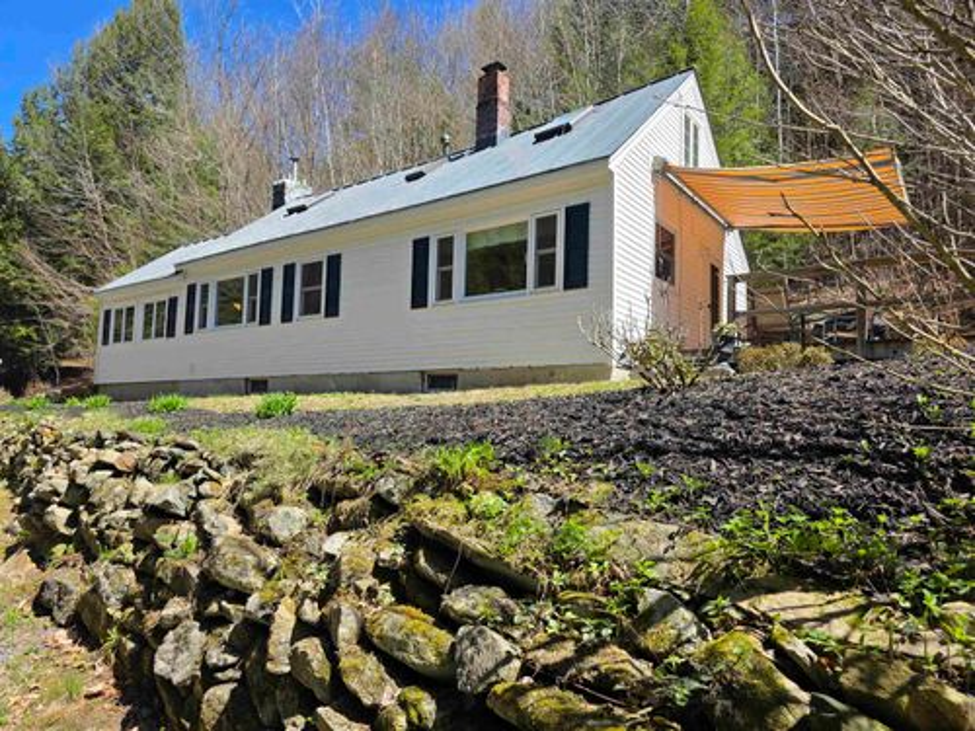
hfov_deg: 73.9
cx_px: 488
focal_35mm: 23
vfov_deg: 58.9
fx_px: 648
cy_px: 366
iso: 80
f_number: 1.7
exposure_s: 1/4057
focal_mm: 6.3
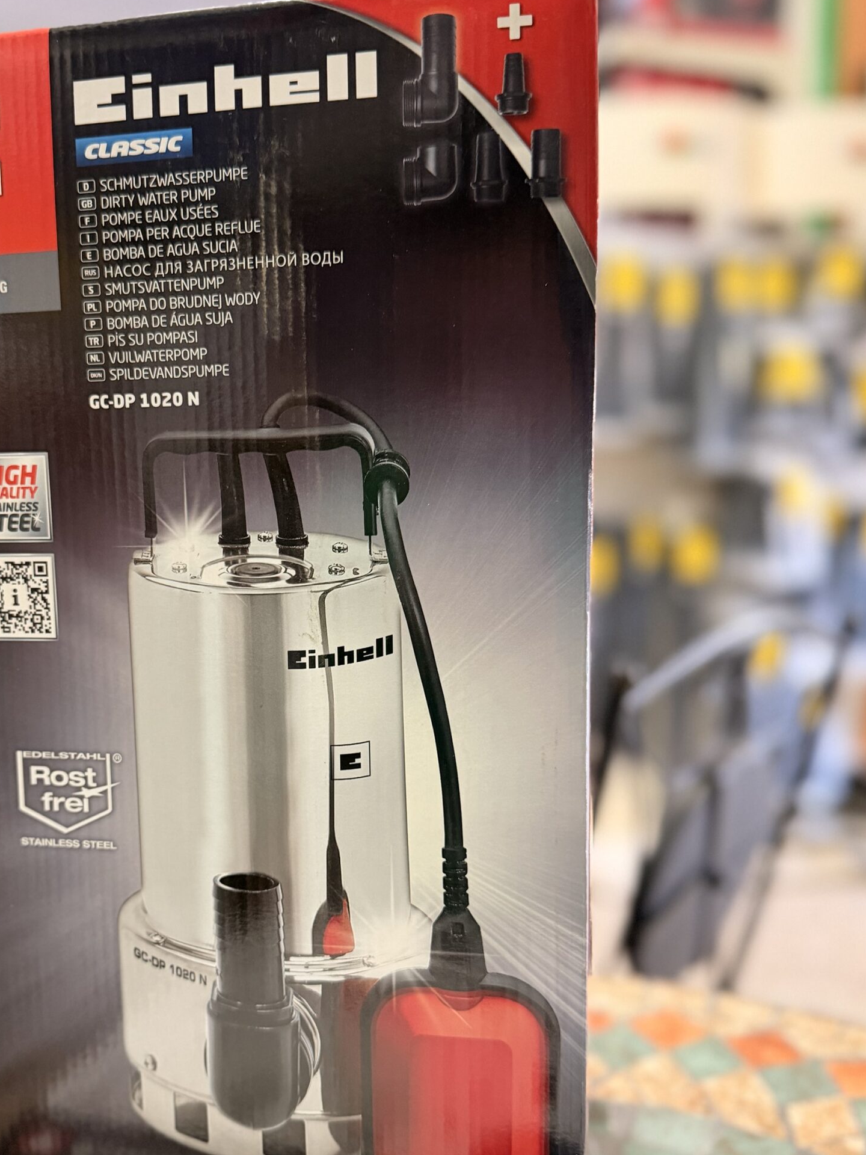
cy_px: 617
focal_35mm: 32
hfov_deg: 43.8
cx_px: 319
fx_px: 1067
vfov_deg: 56.8
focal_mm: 6.76
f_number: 1.78
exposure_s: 1/50
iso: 500
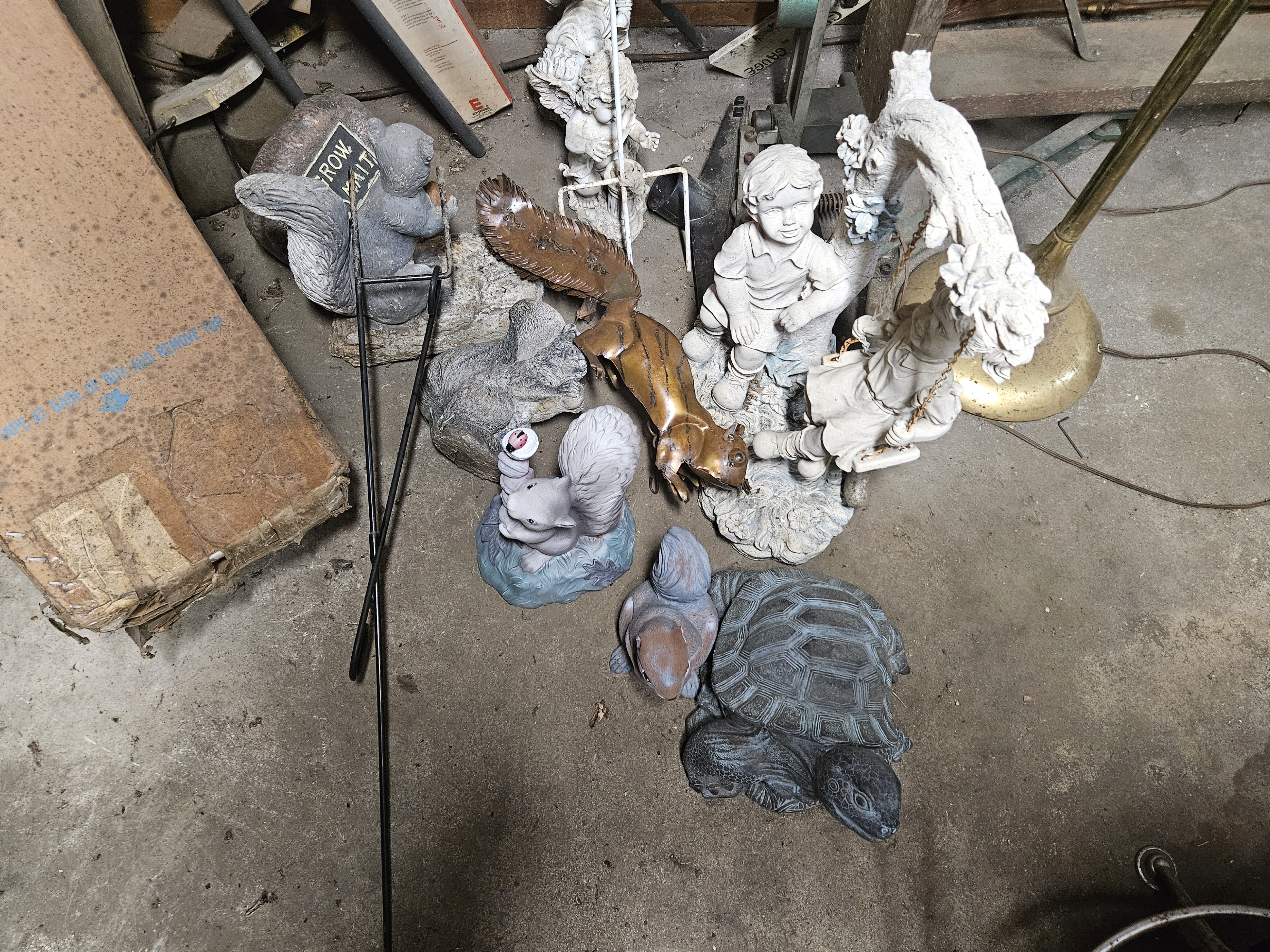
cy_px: 463
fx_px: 917
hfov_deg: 69.3
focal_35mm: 25
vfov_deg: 54.9
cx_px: 678
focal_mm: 5.4
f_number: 1.8
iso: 1000
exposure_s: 1/120
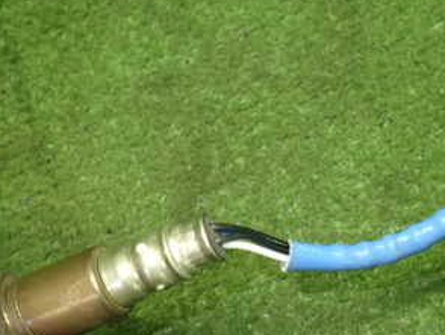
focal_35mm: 51
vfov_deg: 28.0
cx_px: 294
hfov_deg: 37.1
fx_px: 656
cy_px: 271
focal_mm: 4.5
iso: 200
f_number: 2
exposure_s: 1/40
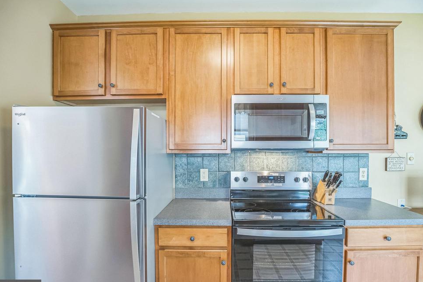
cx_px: 217
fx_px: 200
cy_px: 146
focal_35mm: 17
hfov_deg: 93.2
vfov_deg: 70.4
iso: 2000
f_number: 4
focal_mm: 16
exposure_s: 1/60
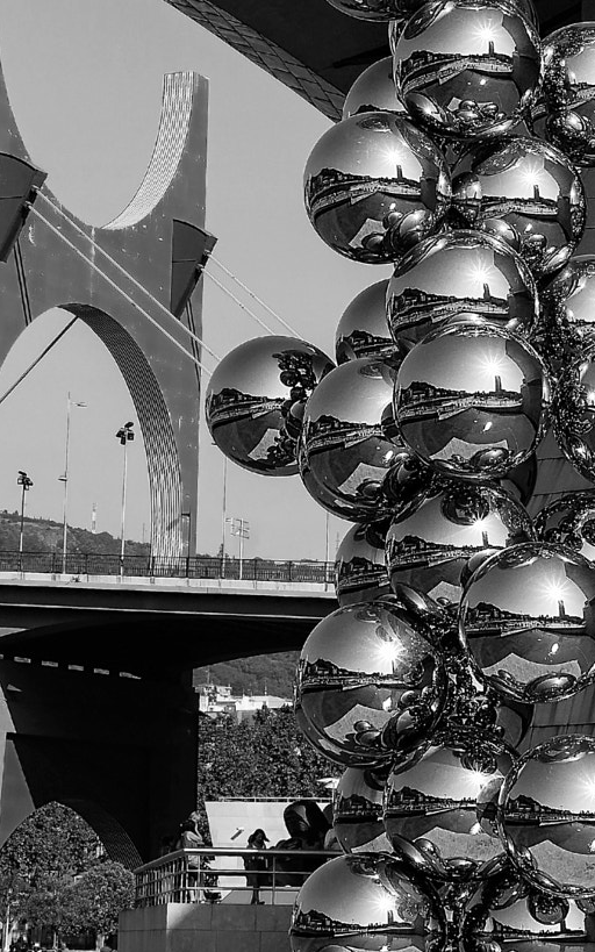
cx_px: 382
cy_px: 270
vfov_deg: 16.0
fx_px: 3372
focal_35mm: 130
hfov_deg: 10.1
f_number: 8
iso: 100
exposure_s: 1/320
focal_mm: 34.38
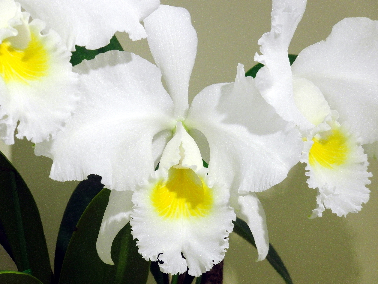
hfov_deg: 15.5
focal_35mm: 127
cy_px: 142
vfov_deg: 11.7
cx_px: 189
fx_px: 1387
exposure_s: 1/60
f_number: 5.2
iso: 200
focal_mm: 22
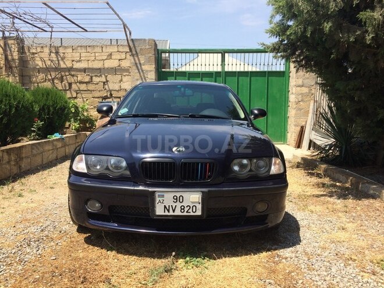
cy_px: 144
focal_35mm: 29
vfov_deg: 48.2
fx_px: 322
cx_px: 192
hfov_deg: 61.7
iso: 32
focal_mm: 4.15
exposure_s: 1/1580
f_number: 2.2
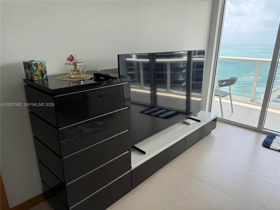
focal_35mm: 24
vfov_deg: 56.8
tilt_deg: -17.0
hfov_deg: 71.6
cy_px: 105
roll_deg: +1.0
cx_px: 140
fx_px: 194
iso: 80
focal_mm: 6.76
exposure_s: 1/319
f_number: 1.78
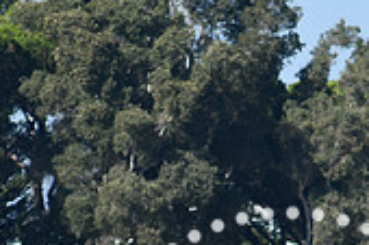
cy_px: 411
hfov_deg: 2.0
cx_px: 289
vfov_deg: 1.3
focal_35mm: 1023
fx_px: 10475
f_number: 8
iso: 125
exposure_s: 1/500
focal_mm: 200
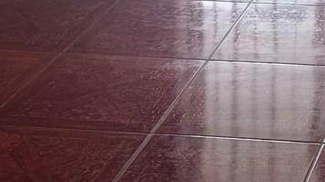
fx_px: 1016
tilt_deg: -6.3
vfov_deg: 9.2
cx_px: 482
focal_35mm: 118
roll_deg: -1.6
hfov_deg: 16.6
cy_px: -250
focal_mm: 6.76
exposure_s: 1/120
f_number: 1.78
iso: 64
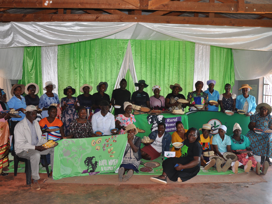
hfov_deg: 59.8
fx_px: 236
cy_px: 103
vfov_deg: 46.8
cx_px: 121
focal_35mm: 30
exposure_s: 1/60
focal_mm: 18
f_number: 3.5
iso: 200
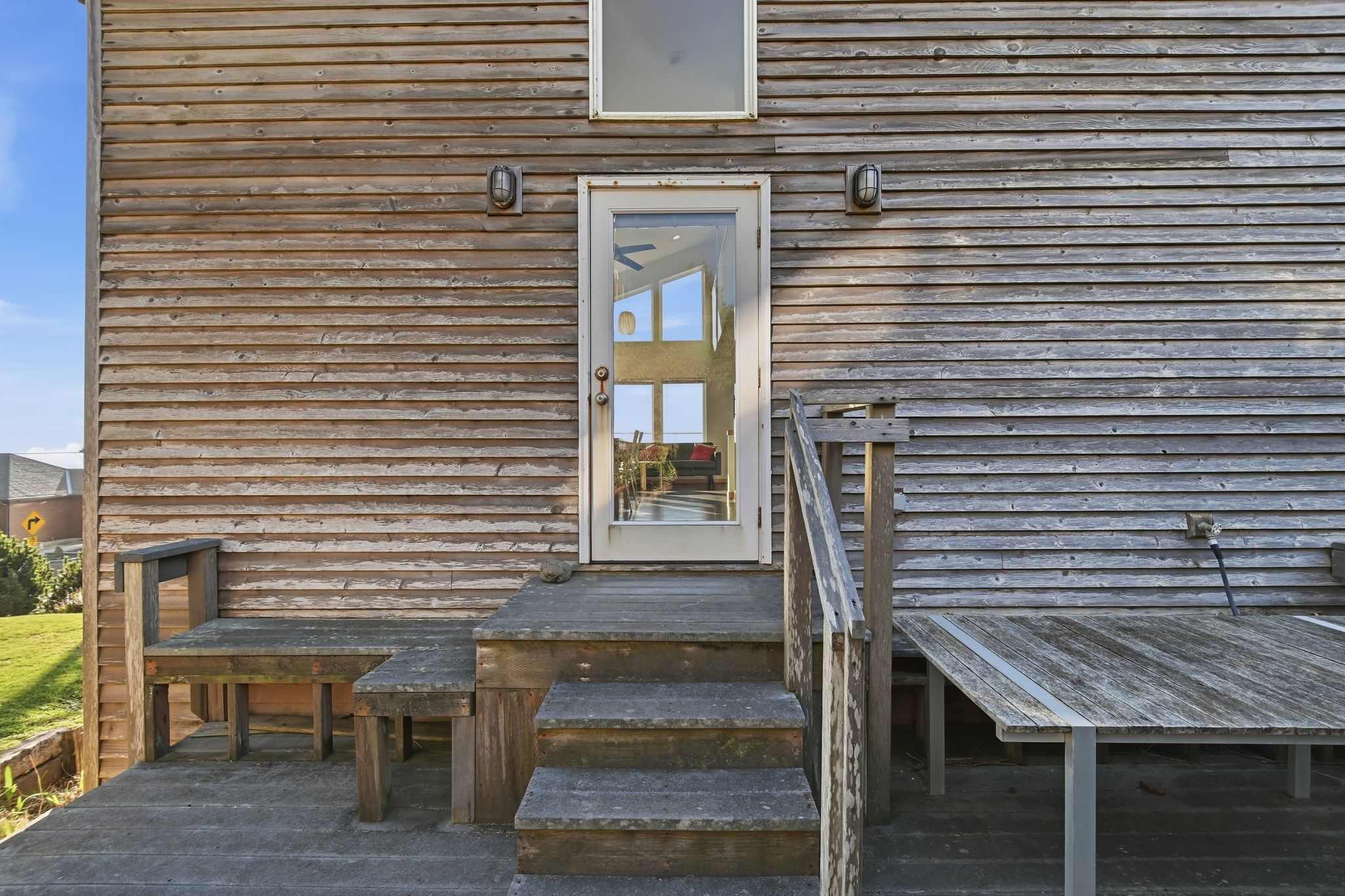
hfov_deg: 100.4
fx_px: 560
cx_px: 672
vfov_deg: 77.3
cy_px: 448
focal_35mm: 15
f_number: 10
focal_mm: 10
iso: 800
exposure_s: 1/200
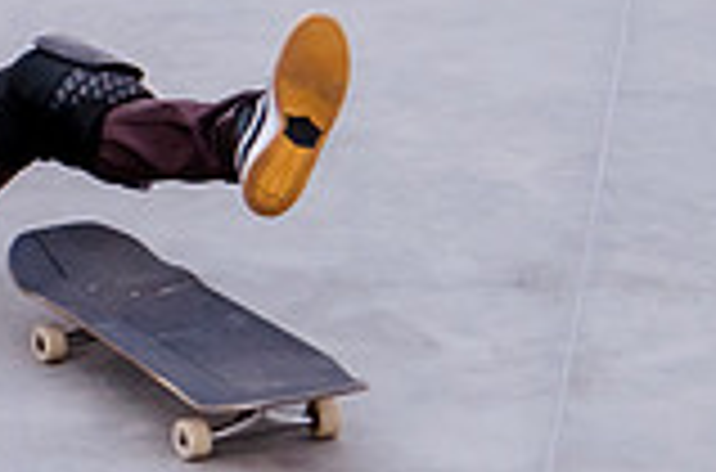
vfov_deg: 4.0
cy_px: 86
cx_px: -724
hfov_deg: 5.9
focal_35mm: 339
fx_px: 6722
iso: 2500
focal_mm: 65
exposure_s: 1/640
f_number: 4
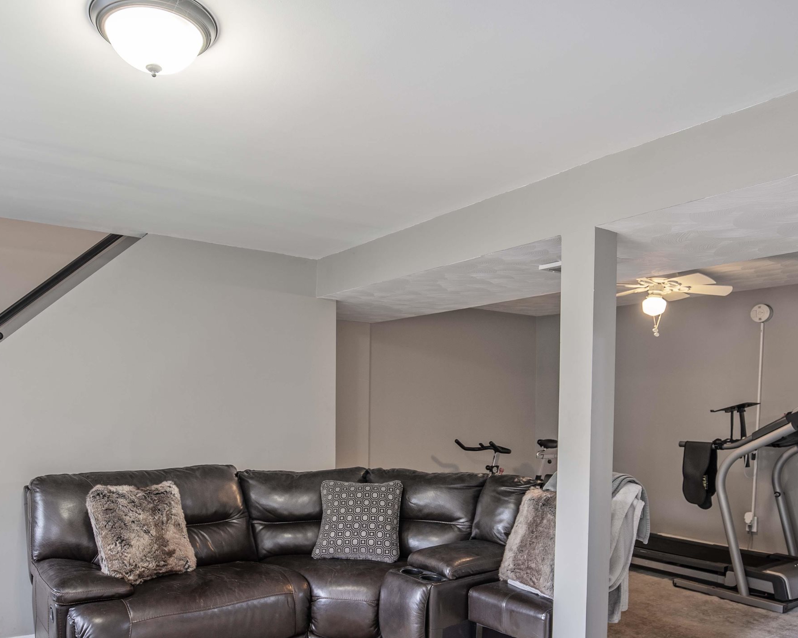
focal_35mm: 26
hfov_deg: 65.8
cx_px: 348
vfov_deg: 54.0
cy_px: 417
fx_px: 614
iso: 100
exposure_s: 1/2.5
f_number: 4
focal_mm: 16
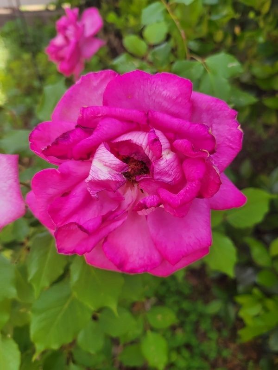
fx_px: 278
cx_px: 139
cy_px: 185
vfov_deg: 67.3
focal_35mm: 26
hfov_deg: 53.1
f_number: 1.8
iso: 40
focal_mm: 5.4
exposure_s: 1/447
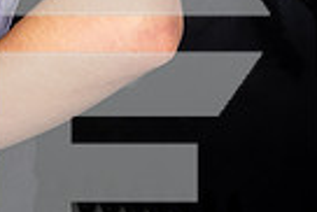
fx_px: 1613
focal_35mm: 183
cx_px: -324
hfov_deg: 10.3
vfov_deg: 7.4
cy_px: -106
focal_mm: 43
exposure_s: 1/125
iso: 100
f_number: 8
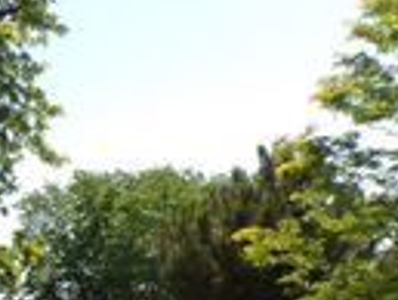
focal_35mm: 93
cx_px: -108
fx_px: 1070
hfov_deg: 19.5
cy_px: 366
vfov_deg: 15.3
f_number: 4.4
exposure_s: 1/400
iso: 100
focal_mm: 4.3
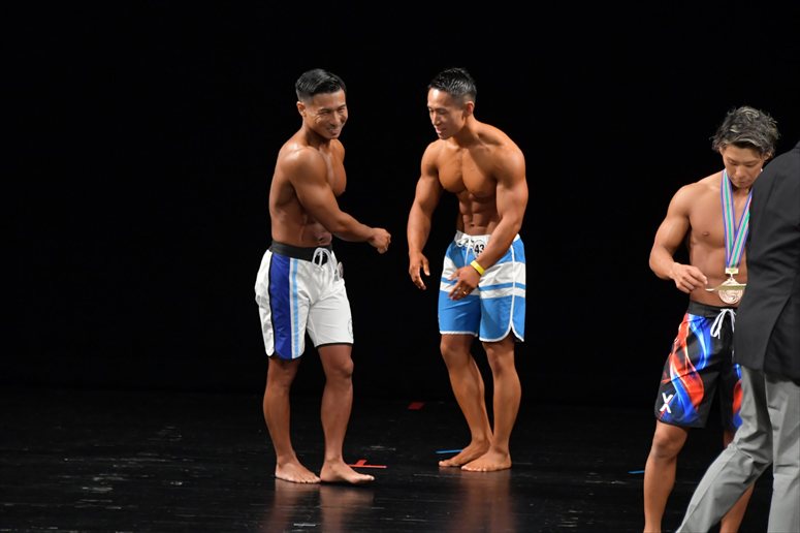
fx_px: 6997
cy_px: 266
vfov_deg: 4.4
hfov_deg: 6.5
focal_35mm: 315
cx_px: 400
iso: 3200
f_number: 5.6
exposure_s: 1/400
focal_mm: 210
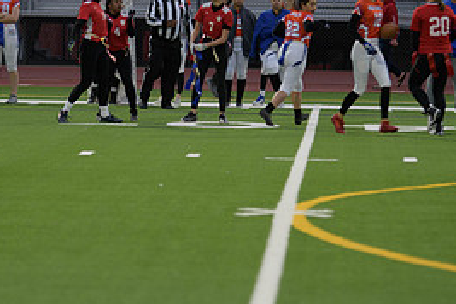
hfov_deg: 7.3
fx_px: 3584
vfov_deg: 4.9
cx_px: 143
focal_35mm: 283
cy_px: 64
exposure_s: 1/200
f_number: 2.8
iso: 320
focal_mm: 130
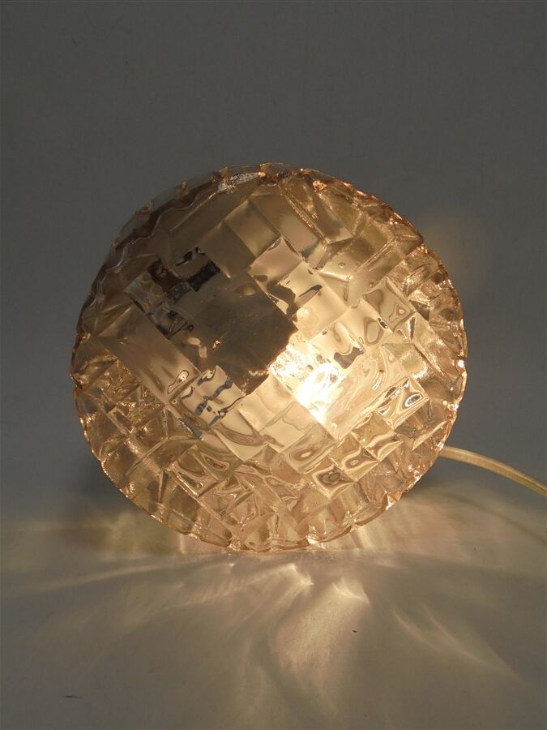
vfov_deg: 43.9
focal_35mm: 43
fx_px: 906
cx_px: 274
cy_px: 365
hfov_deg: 33.6
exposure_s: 1/500
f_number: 4.5
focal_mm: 7.8
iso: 100
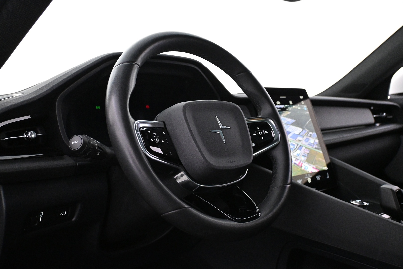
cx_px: 202
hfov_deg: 55.1
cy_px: 134
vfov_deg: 38.4
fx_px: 386
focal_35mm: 34
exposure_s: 1/50
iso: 4000
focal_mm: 23
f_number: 4.2
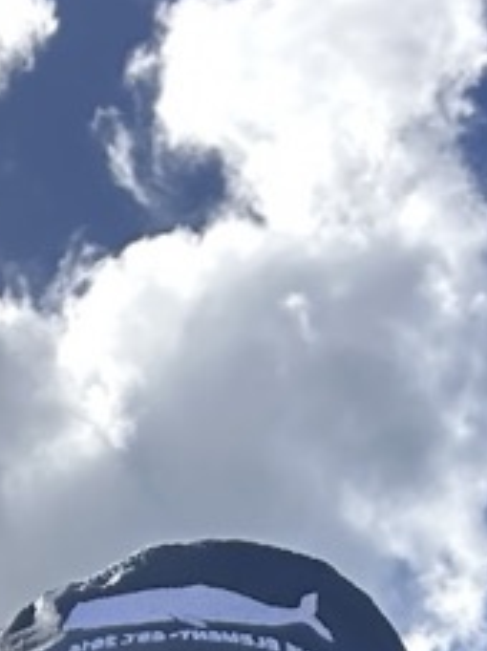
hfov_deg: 12.3
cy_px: 1233
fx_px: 2234
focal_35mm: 119
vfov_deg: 14.3
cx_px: 463
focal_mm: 2.69
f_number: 1.9
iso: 25
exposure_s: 1/857
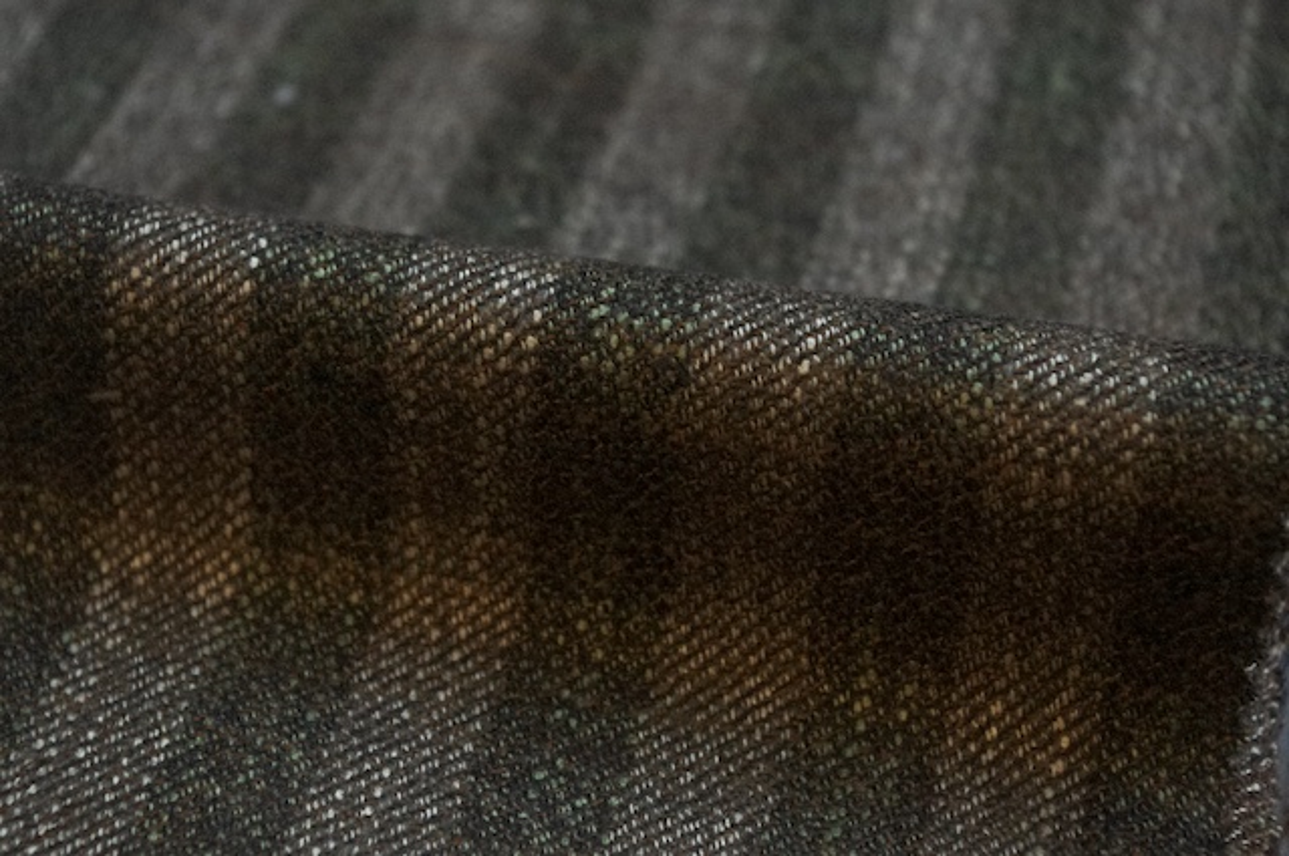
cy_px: 428
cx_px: 644
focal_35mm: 82
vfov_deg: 16.6
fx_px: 2932
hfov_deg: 24.8
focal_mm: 55
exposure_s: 1/125
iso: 6400
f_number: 8
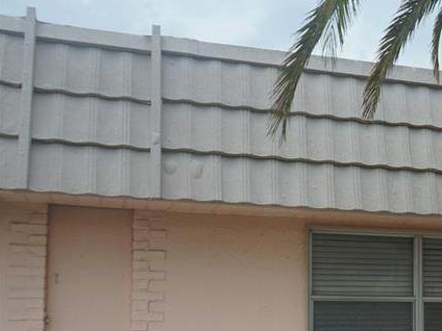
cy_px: 265
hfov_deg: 26.5
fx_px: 830
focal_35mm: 65
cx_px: 531
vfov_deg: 22.3
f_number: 4
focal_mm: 28
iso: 160
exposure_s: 1/160
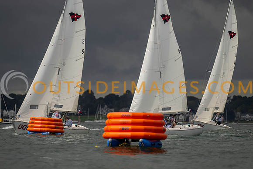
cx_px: 126
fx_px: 2109
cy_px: 84
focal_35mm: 300
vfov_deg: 4.6
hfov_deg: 6.9
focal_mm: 300
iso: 50
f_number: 4
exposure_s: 1/800
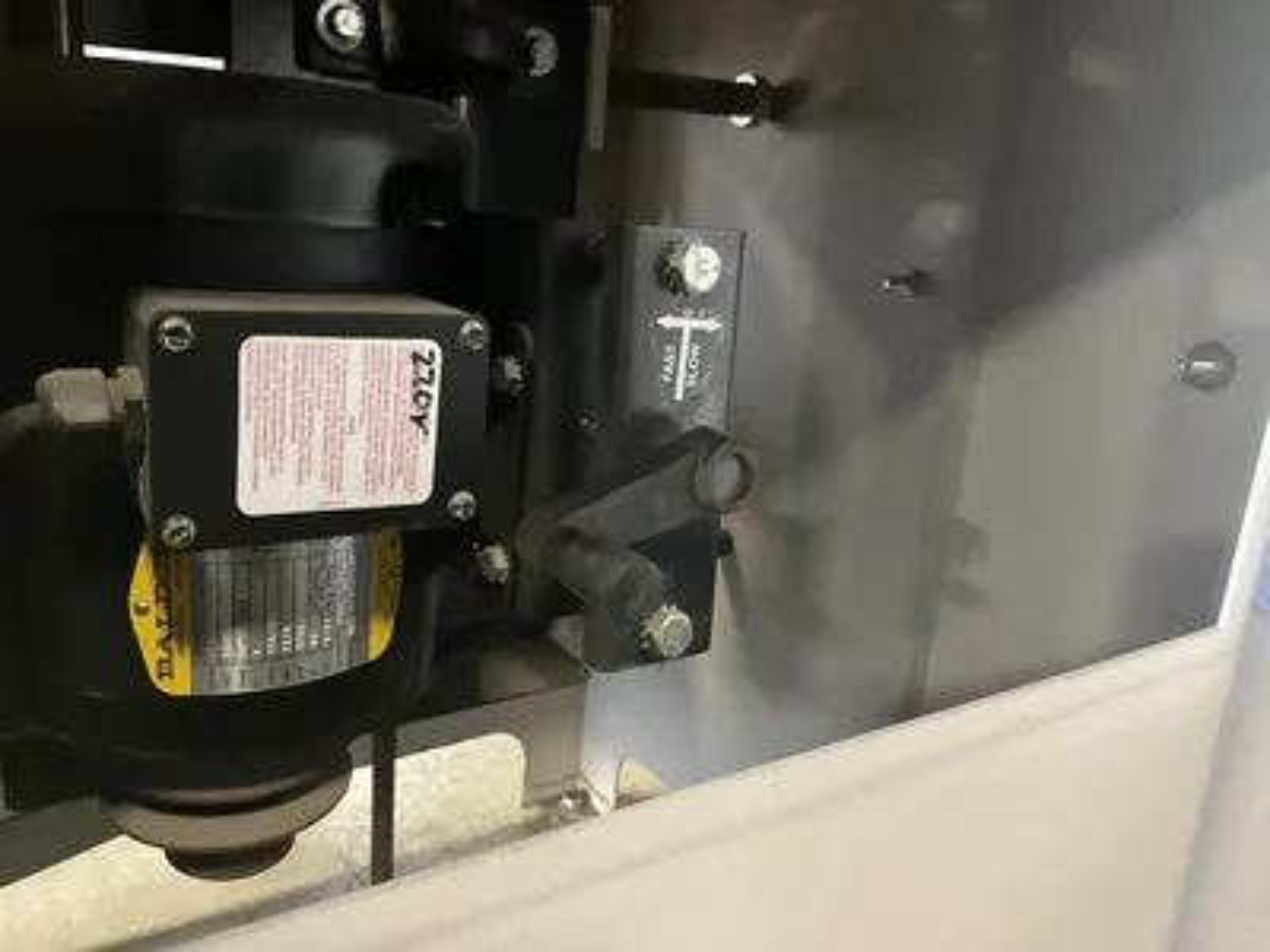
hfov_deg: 61.7
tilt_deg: -16.8
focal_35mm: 29
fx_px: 1064
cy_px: 476
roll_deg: -5.4
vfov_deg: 48.2
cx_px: 635
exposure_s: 1/29
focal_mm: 3
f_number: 1.8
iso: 640
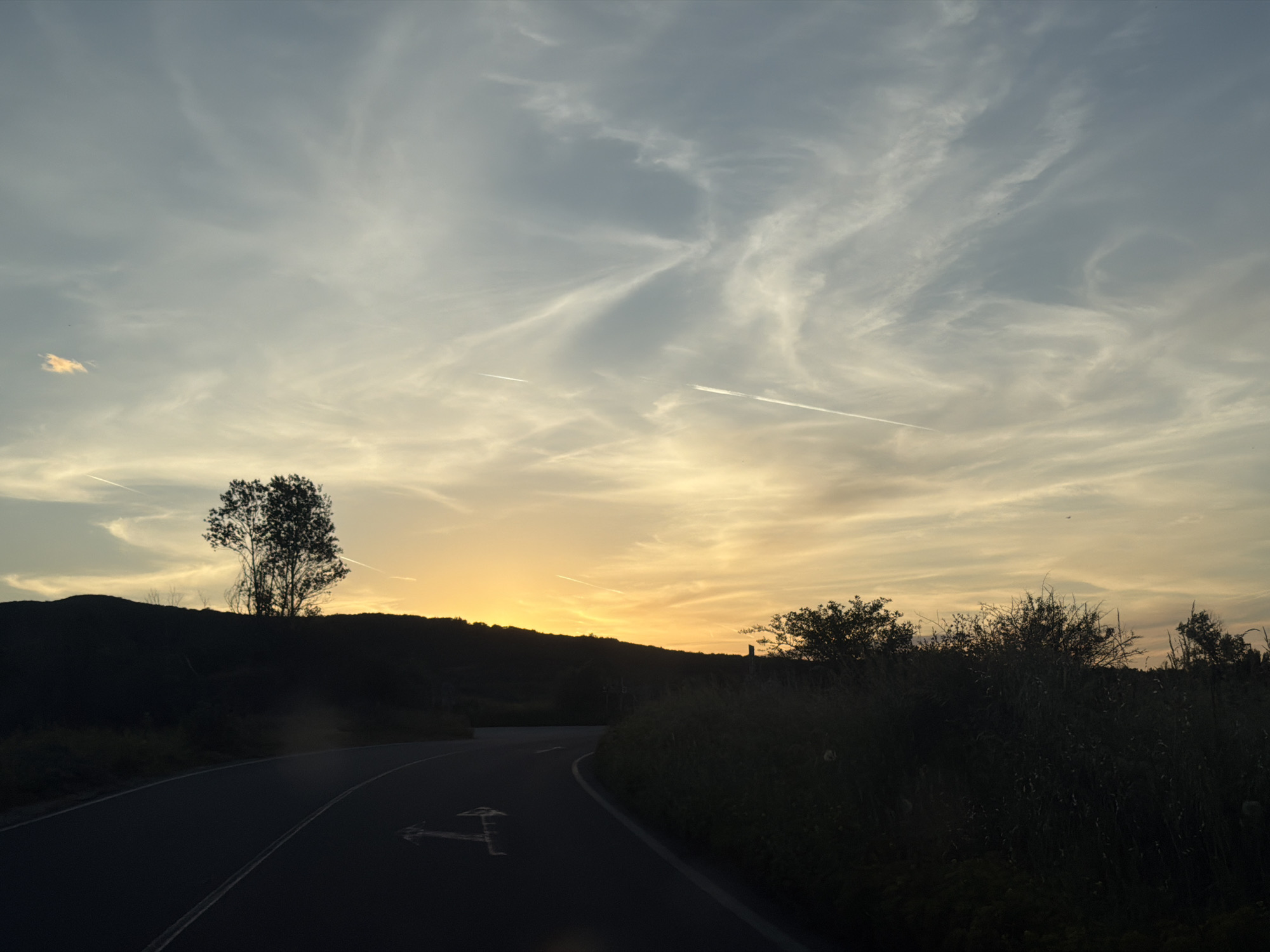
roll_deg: +1.4
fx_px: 1761
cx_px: 635
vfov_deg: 30.3
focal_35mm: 48
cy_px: 476
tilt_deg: +10.0
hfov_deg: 39.7
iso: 64
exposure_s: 1/4329
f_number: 1.78
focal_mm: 6.76
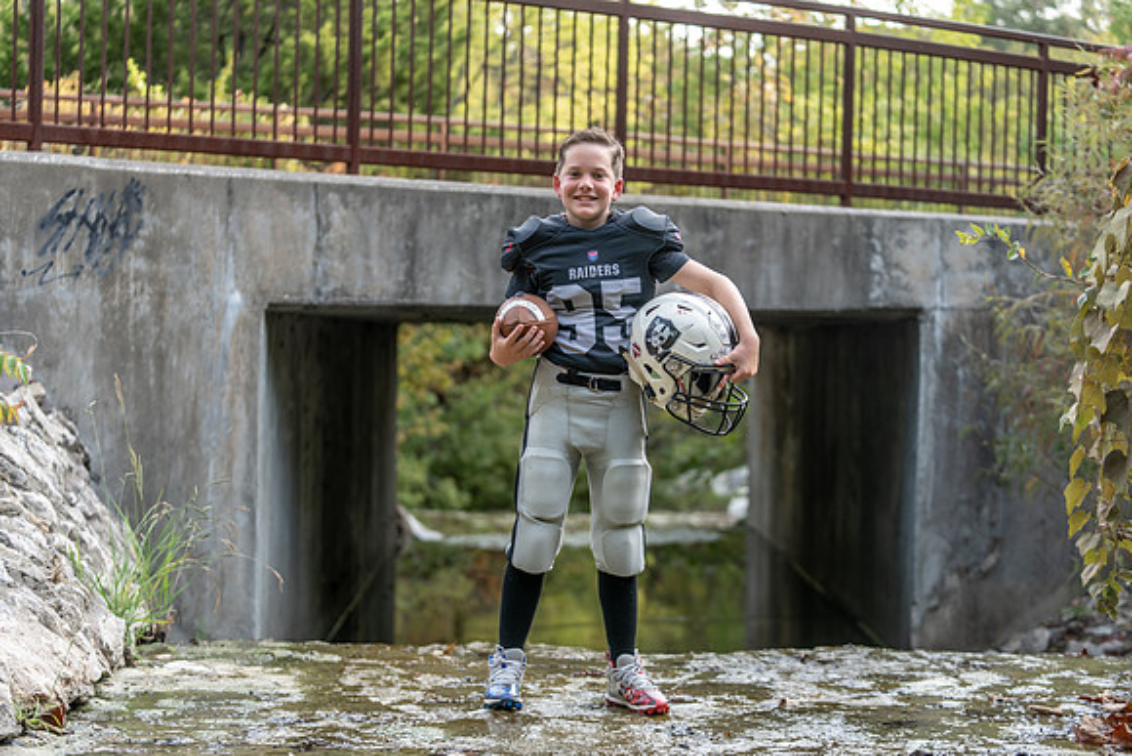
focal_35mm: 70
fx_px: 2202
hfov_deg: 28.8
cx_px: 566
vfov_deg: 19.5
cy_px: 378
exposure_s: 1/320
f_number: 2.8
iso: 160
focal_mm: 70
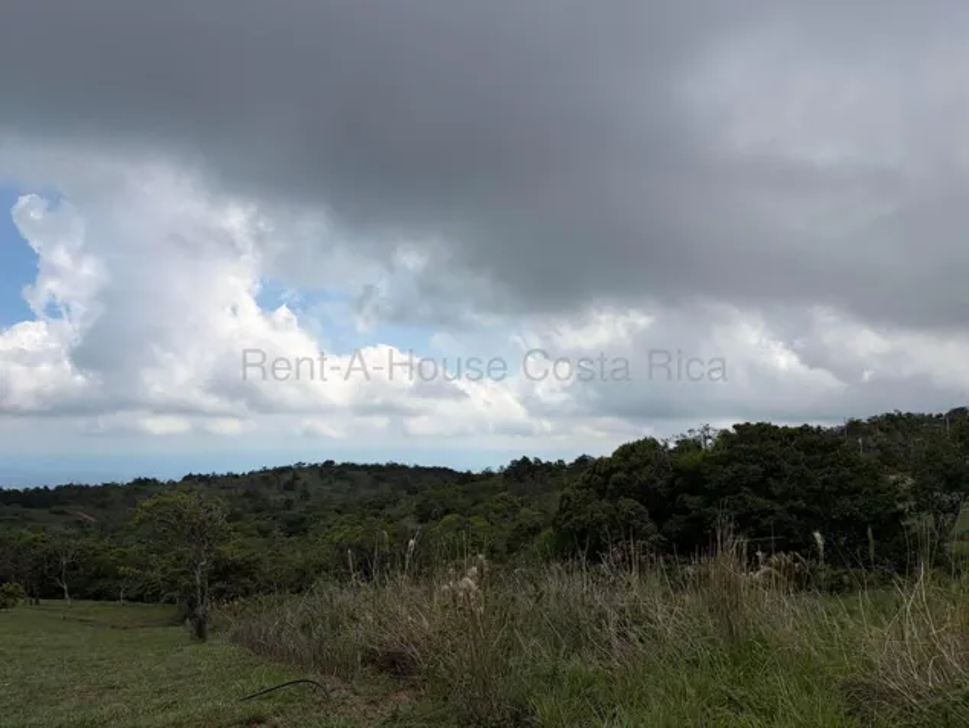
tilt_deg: +4.2
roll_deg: -2.3
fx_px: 728
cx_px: 484
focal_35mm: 26
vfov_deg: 53.1
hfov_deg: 67.3
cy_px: 364
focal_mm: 5.96
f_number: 1.6
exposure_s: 1/4065
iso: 50
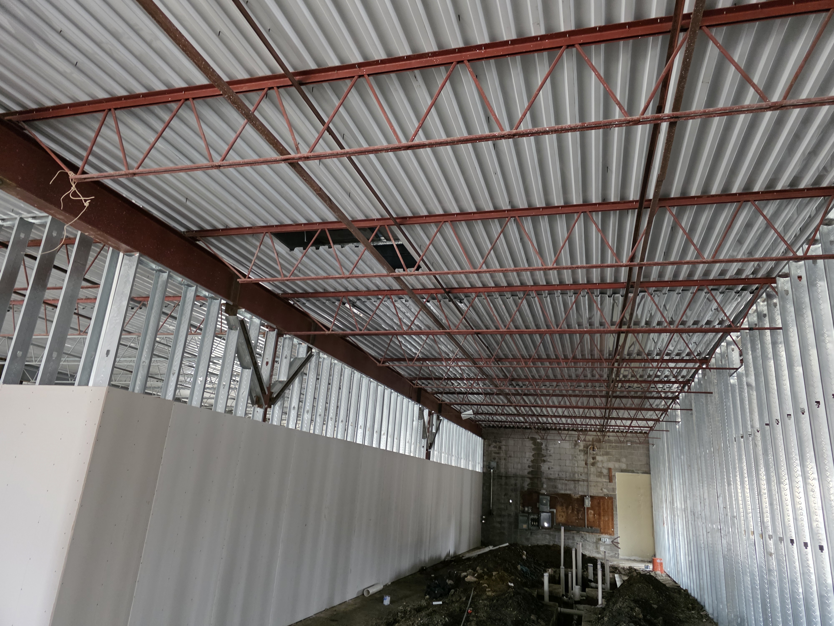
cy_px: 313
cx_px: 417
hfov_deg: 73.9
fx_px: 554
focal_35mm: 23
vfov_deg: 58.9
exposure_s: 1/120
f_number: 1.7
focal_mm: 6.3
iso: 1000
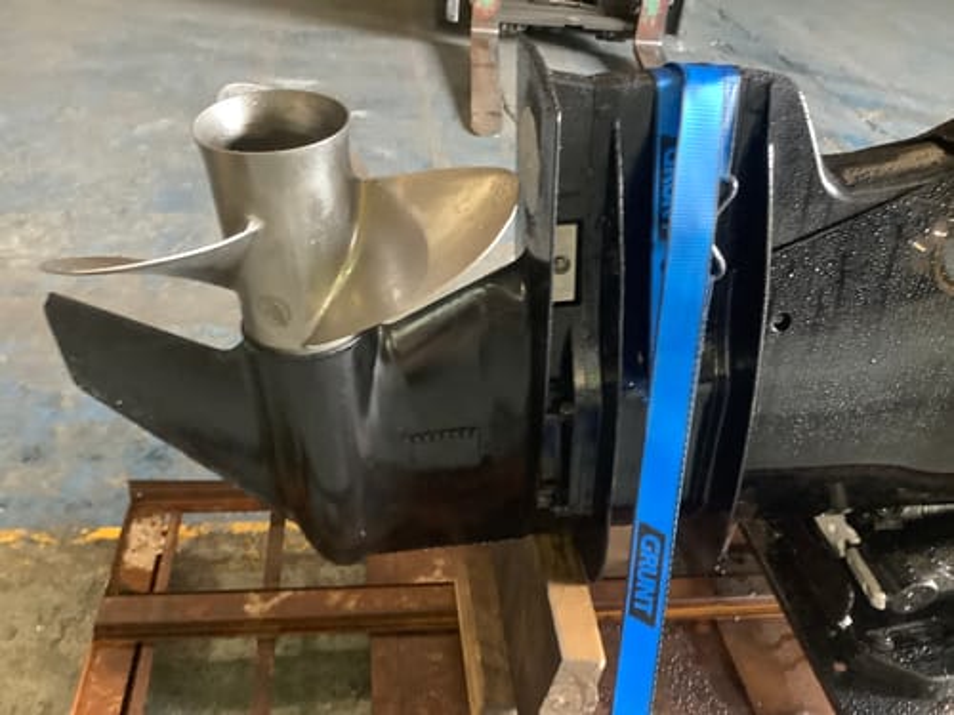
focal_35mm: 31
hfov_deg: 58.4
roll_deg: -3.4
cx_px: 477
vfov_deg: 45.4
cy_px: 358
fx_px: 854
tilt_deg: -33.1
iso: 640
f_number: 2.4
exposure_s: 1/25
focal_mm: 3.3
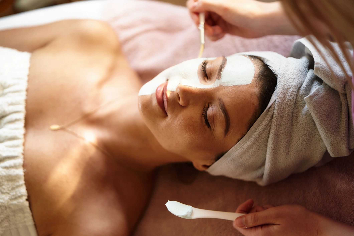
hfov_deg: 23.9
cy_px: 118
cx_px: 177
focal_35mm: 85
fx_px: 836
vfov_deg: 16.1
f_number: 1.8
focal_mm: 85
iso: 125
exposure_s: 1/200
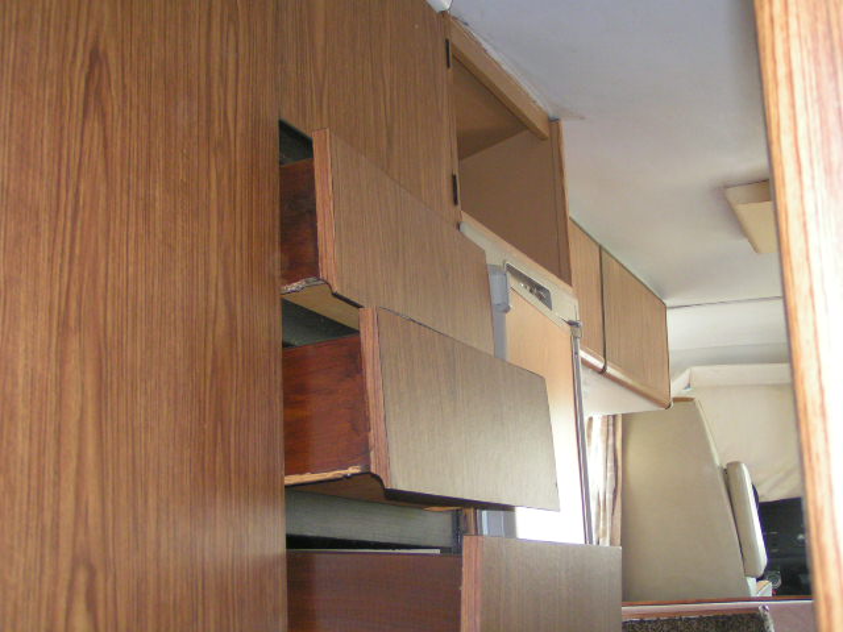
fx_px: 1193
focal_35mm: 49
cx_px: 422
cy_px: 316
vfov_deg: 29.7
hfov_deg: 38.9
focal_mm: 7.6
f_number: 2.8
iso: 200
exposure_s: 1/50
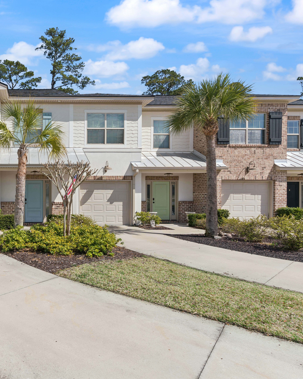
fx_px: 269
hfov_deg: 51.4
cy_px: 189
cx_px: 26
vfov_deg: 70.3
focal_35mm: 24
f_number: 9
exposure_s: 1/500
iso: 250
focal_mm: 17
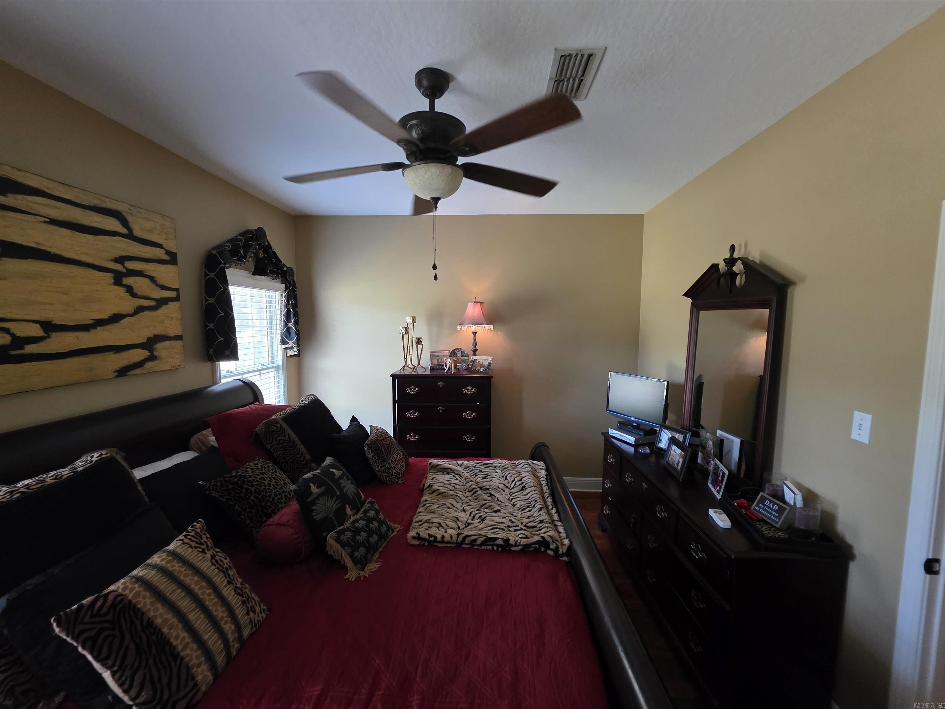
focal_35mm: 13
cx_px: 472
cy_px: 354
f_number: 1.9
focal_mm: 2.2
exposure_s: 1/60
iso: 640
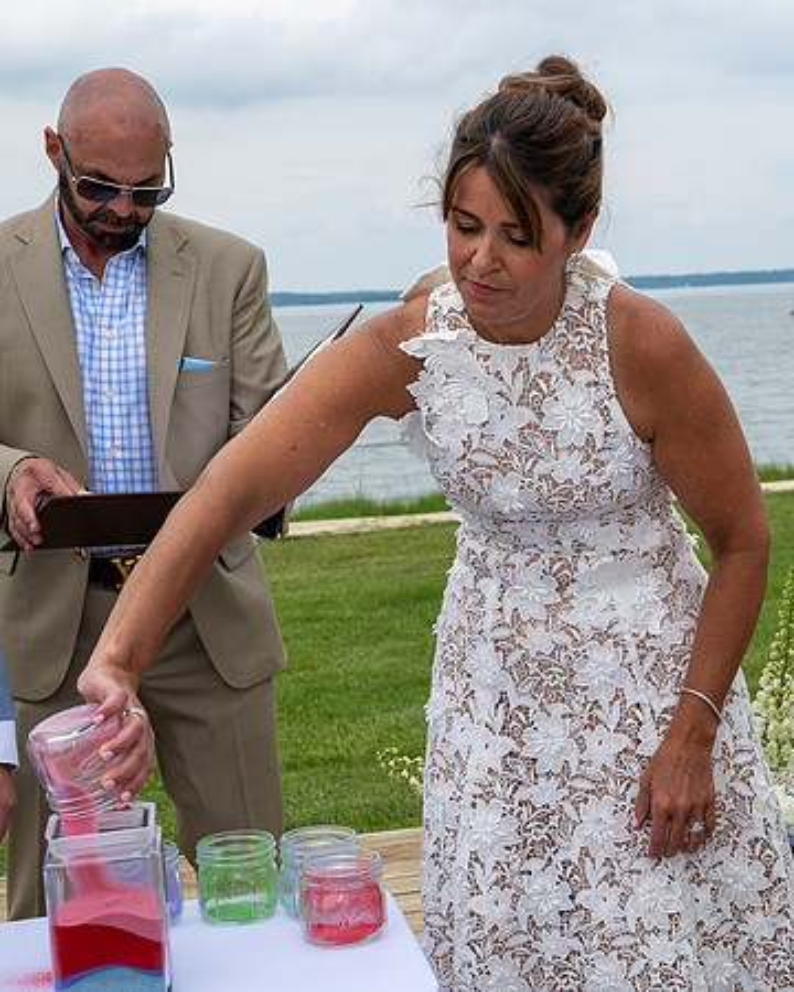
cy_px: 476
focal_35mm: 65
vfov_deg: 29.0
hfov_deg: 23.0
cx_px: 623
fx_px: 1922
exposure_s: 1/250
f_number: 8
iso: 90
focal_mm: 44
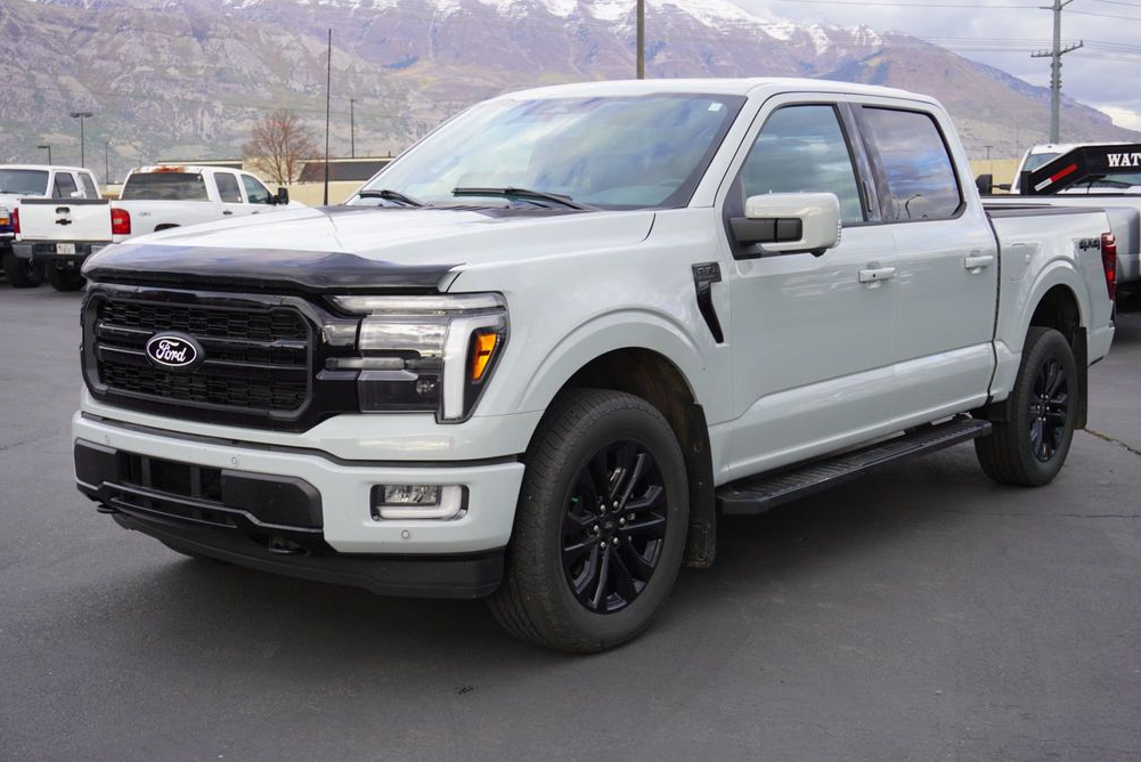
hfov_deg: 44.0
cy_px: 381
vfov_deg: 30.2
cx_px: 581
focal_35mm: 45
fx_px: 1411
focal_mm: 29
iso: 100
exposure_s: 1/60
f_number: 5
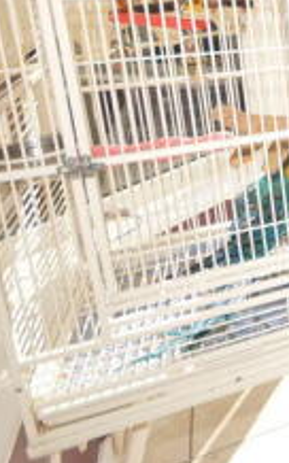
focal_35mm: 46
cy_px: 51
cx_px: 650
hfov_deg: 16.3
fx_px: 580
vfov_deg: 40.4
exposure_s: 1/200
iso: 100
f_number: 4.5
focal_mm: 10
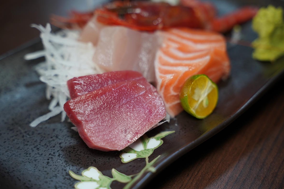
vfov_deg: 17.9
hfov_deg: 26.7
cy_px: 96
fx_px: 599
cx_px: 142
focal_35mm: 76
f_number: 4
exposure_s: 1/80
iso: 160
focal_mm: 75
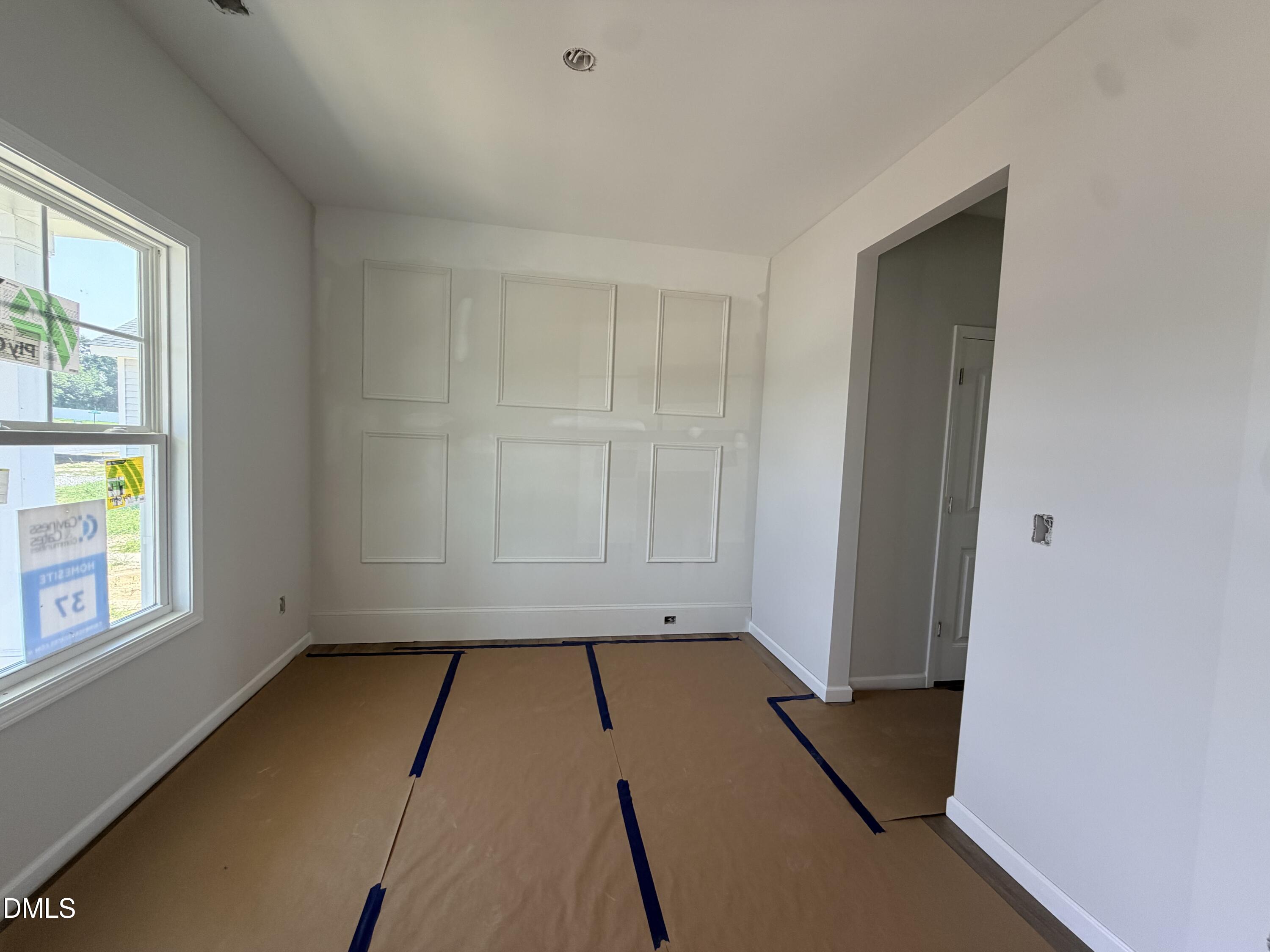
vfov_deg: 85.7
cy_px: 476
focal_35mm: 14
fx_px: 514
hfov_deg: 102.1
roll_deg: -2.2
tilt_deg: -3.6
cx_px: 635
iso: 100
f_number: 2.2
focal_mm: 2.22
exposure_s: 1/121
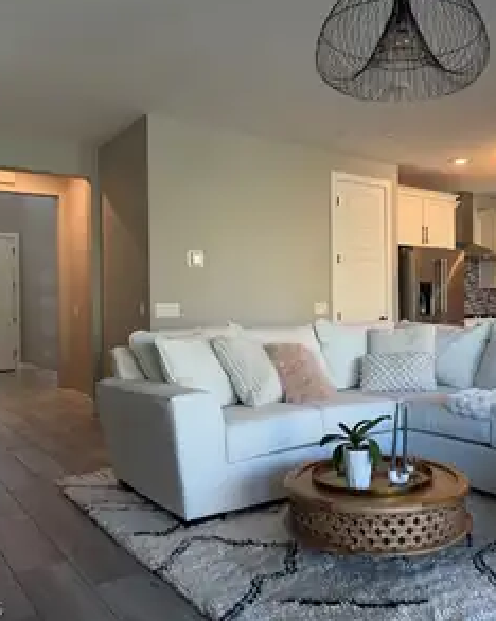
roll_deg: +0.0
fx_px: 588
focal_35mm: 32
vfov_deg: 55.7
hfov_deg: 45.0
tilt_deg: -0.1
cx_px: 337
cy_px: 305
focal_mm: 6.76
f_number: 1.78
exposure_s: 1/120
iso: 160
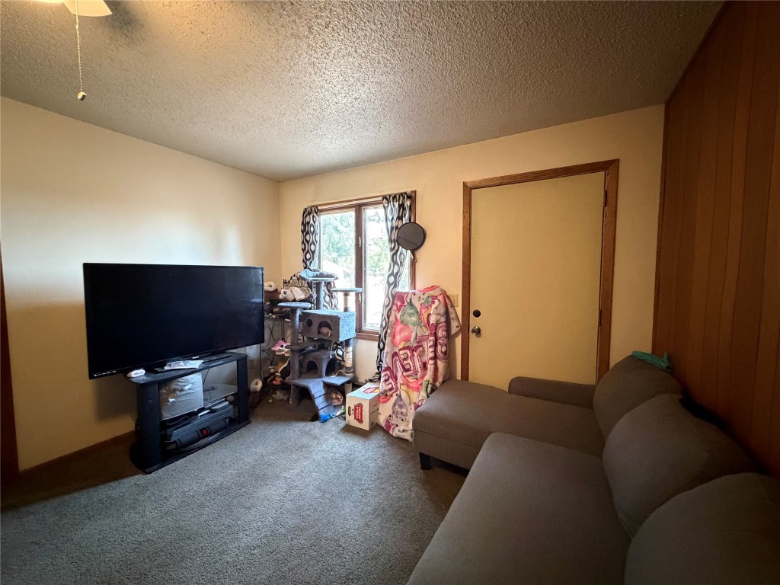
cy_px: 292
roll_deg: -0.1
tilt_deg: -3.8
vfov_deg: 85.7
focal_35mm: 14
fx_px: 315
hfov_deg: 102.1
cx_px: 390
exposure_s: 1/30
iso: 1250
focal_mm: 2.22
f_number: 2.2
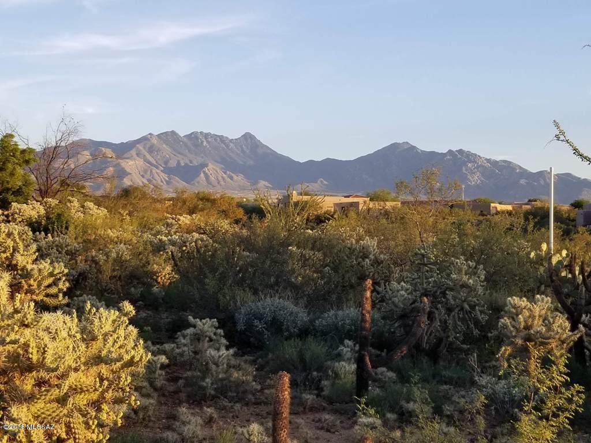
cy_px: 222
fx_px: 444
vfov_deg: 53.1
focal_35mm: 26
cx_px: 296
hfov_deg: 67.3
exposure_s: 1/536
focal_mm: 4.25
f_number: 1.7
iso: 50
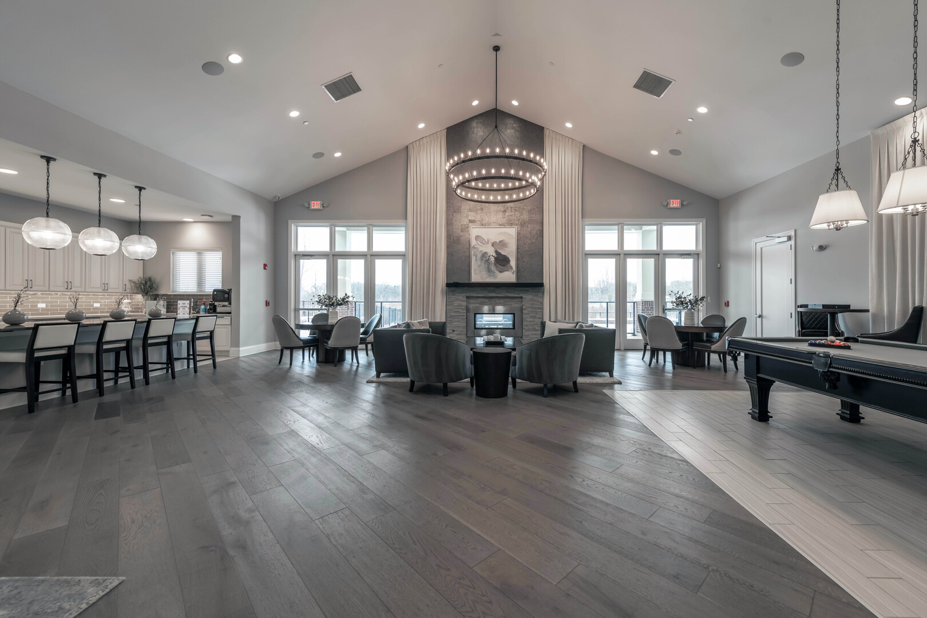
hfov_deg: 104.3
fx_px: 360
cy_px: 309
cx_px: 464
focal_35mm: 14
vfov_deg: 81.2
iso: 200
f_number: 7.1
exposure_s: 1/15
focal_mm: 14
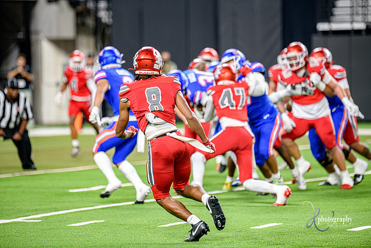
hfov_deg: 8.2
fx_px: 2577
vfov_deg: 5.5
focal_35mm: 250
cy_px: 124
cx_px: 186
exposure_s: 1/400
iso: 1250
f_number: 2.8
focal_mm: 250
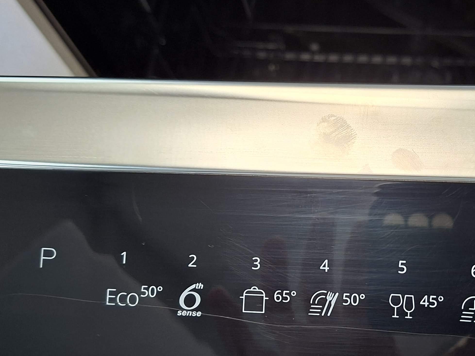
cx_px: 357
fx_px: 645
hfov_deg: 39.3
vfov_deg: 30.9
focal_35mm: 47
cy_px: 196
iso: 200
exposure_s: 1/50
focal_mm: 5.54
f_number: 1.8
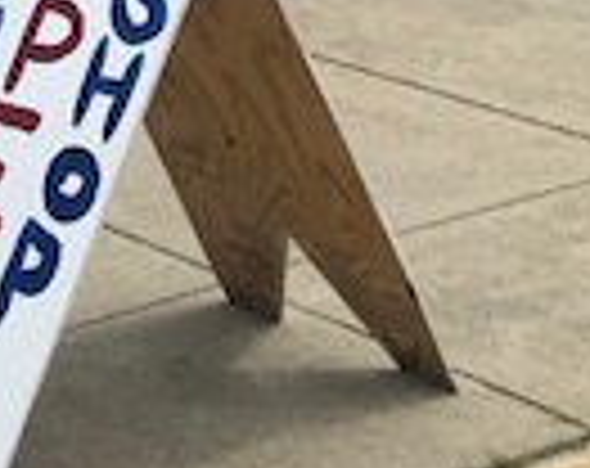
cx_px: -320
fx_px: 2333
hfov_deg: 13.5
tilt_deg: +0.1
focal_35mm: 134
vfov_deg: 10.4
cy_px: -518
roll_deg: +1.1
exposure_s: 1/3546
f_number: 1.8
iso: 20
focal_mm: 3.99
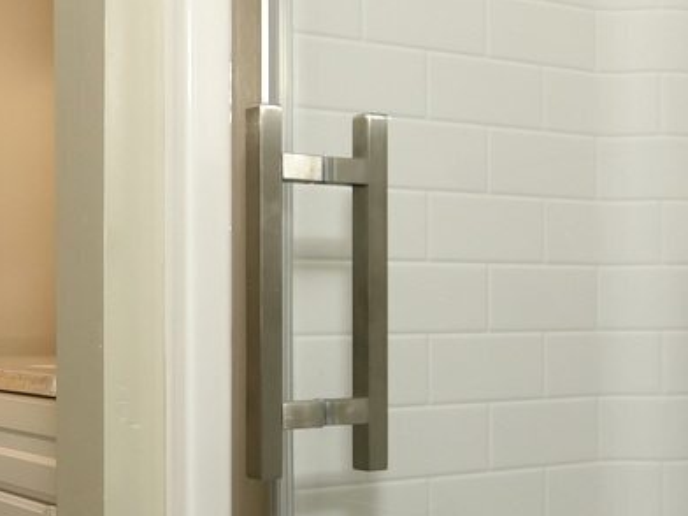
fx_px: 1093
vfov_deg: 25.9
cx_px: 84
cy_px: 446
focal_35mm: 55
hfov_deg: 33.3
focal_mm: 14
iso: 400
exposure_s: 1/125
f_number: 8
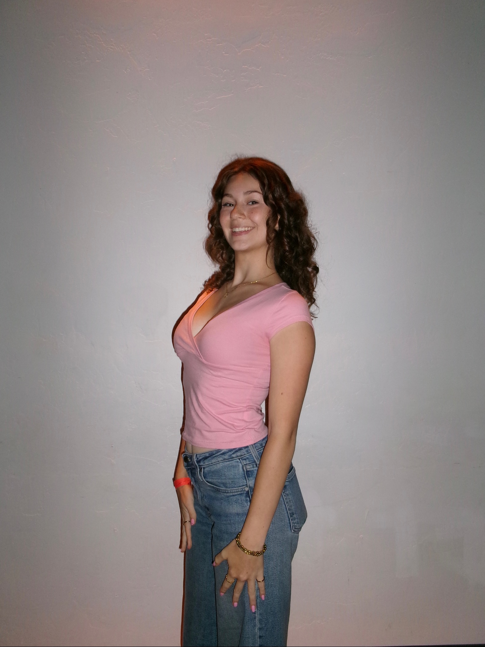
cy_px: 324
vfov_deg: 63.4
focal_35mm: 28
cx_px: 242
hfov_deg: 49.7
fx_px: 523
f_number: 3.9
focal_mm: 5.1
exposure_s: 1/34
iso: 200
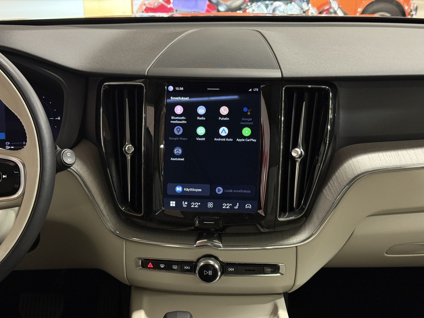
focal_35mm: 48
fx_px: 588
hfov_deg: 39.7
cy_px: 159
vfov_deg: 30.3
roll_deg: +0.1
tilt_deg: -20.3
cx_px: 212
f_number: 1.78
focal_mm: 6.76
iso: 250
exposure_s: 1/60
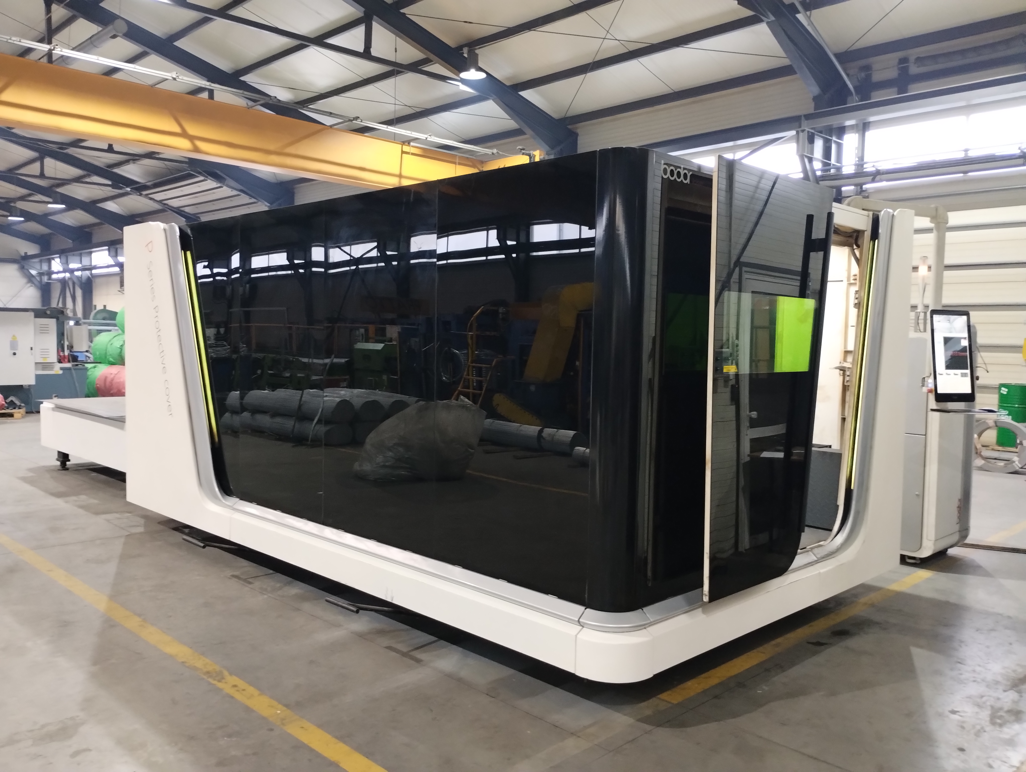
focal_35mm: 28
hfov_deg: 63.4
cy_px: 386
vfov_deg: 49.9
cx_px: 513
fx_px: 831
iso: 1259
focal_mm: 4.27
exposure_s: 1/25
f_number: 1.8
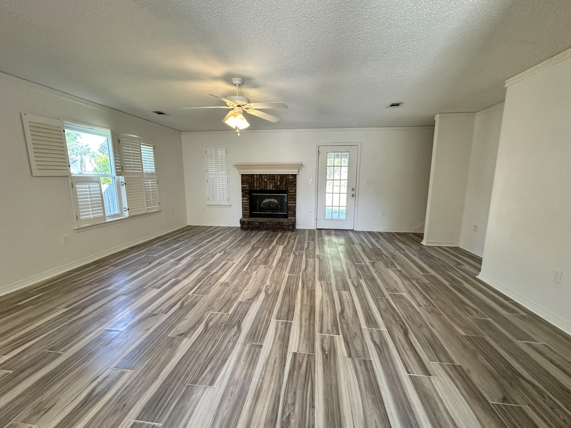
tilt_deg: -8.5
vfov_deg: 85.7
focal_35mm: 14
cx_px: 286
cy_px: 214
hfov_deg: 102.1
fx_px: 231
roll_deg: -0.8
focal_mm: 2.22
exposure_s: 1/120
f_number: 2.2
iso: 250
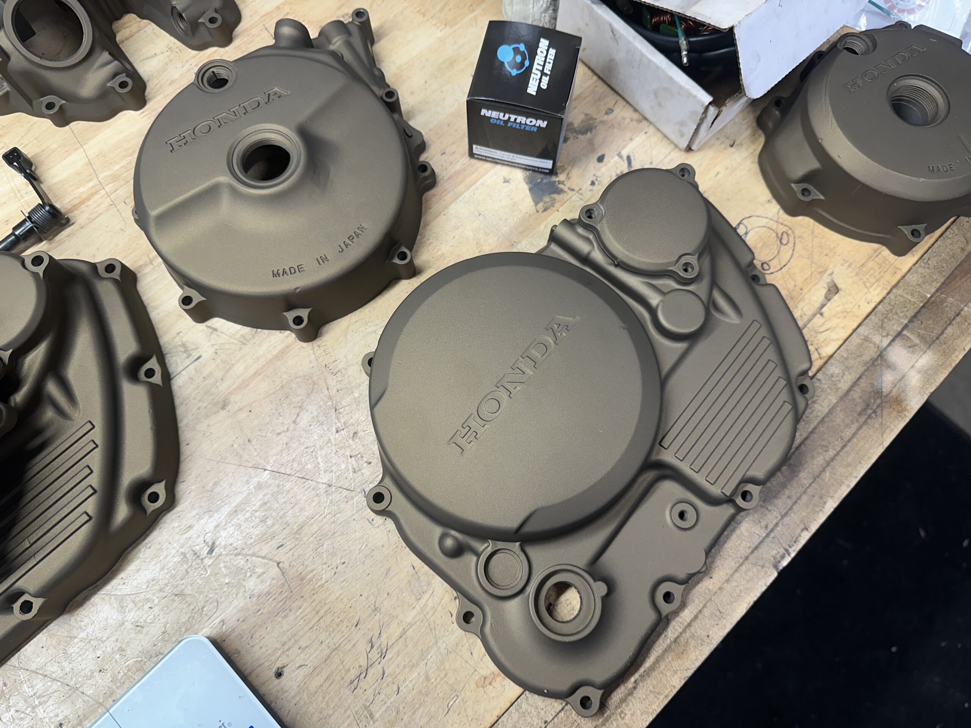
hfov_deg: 71.6
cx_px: 486
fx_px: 673
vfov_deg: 56.8
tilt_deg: -72.9
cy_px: 364
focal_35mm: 24
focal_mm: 6.86
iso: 80
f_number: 1.78
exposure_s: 1/120
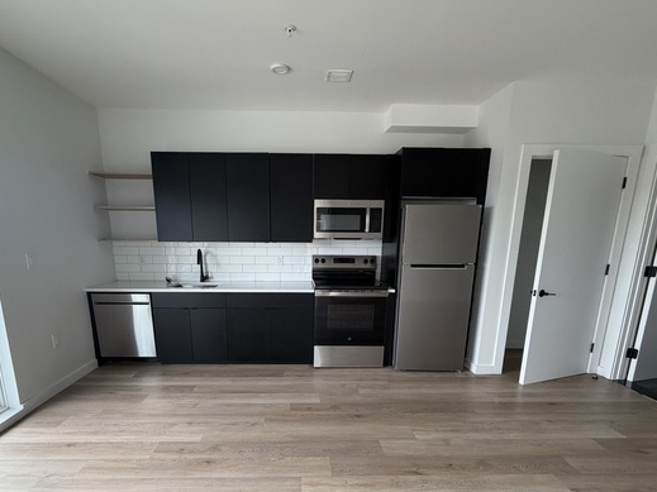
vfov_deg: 70.3
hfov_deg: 87.6
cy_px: 311
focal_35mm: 18
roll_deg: -0.2
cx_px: 304
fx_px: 342
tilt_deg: -12.6
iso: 250
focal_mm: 2.22
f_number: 2.2
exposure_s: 1/121
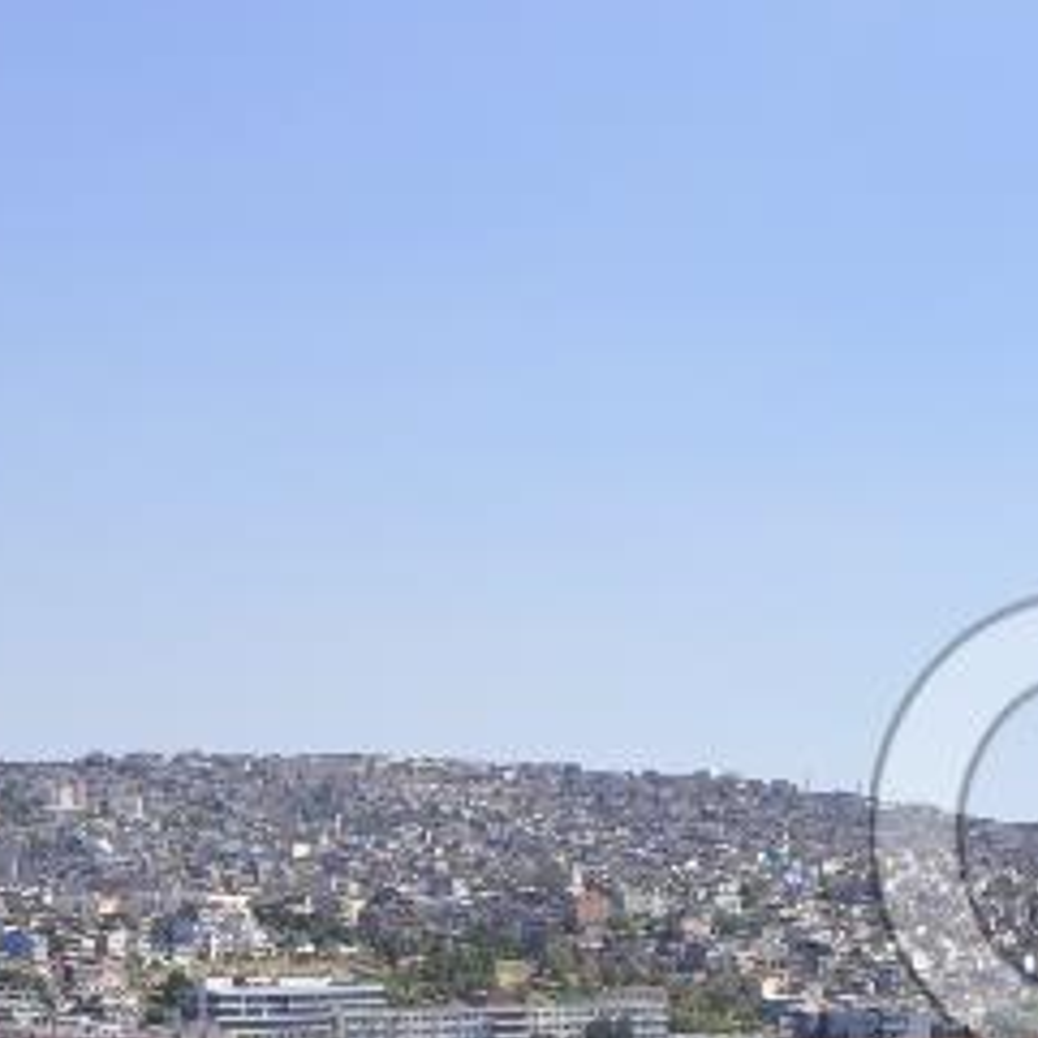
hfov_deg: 17.6
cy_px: 900
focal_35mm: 95
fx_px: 3223
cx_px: 1193
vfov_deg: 18.1
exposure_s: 1/160
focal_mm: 18
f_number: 14
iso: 200
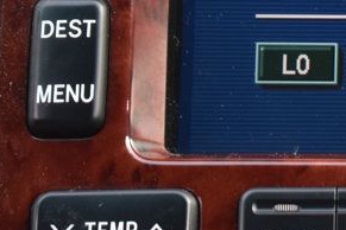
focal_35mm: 291
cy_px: -89
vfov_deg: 4.7
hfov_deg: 7.0
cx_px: 554
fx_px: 2794
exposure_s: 1/30
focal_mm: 55
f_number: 7.1
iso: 400
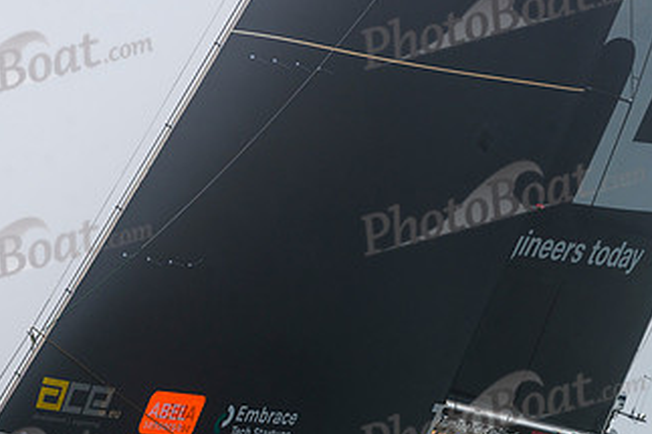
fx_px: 8453
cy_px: 336
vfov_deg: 2.9
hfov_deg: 4.4
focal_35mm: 467
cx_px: 258
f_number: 8
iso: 280
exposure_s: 1/1250
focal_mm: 260
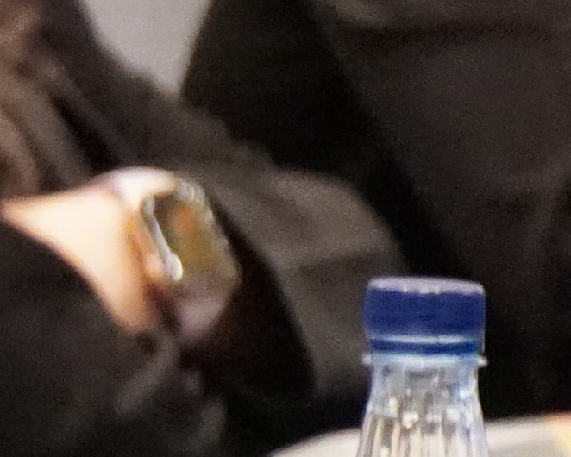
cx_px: -2009
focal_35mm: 1148
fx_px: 19406
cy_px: 153
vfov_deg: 1.3
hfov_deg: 1.7
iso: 8000
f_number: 5.6
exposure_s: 1/100
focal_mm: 90
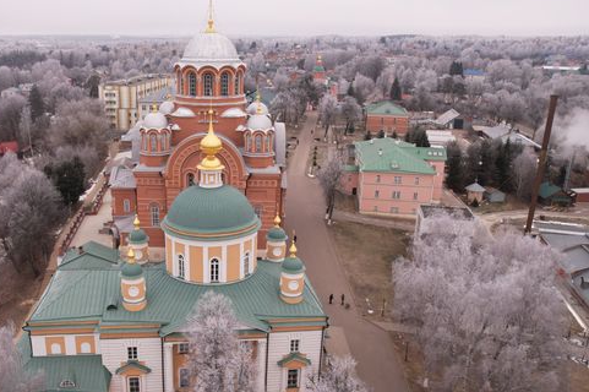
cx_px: 215
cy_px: 207
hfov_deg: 57.9
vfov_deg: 41.0
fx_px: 523
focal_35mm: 32
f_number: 2.8
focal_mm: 8.38
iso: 130
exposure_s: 1/320
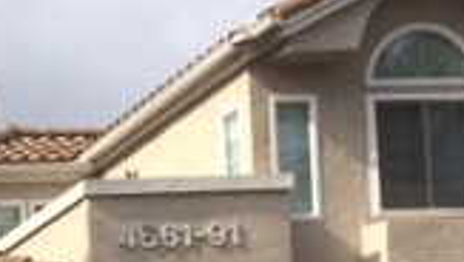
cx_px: -290
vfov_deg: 9.1
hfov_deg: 15.5
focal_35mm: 124
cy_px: 544
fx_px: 1527
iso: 32
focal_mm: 4.15
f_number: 2.2
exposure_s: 1/2160
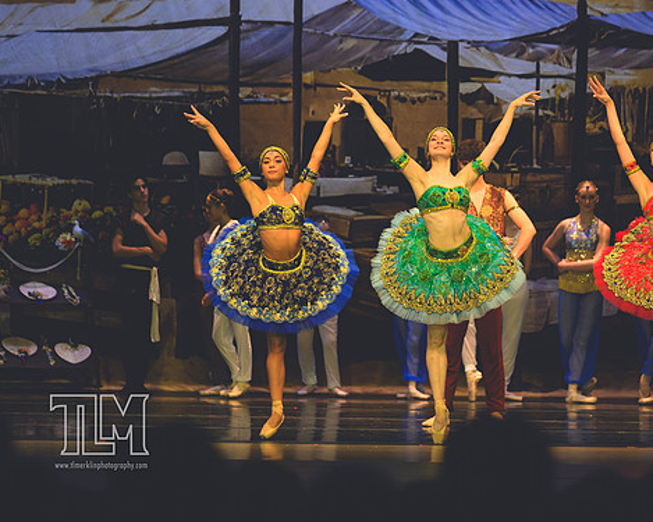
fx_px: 4193
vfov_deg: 7.1
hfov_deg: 8.9
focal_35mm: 217
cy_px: 264
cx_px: 402
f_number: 2.8
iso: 900
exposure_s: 1/500
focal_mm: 125
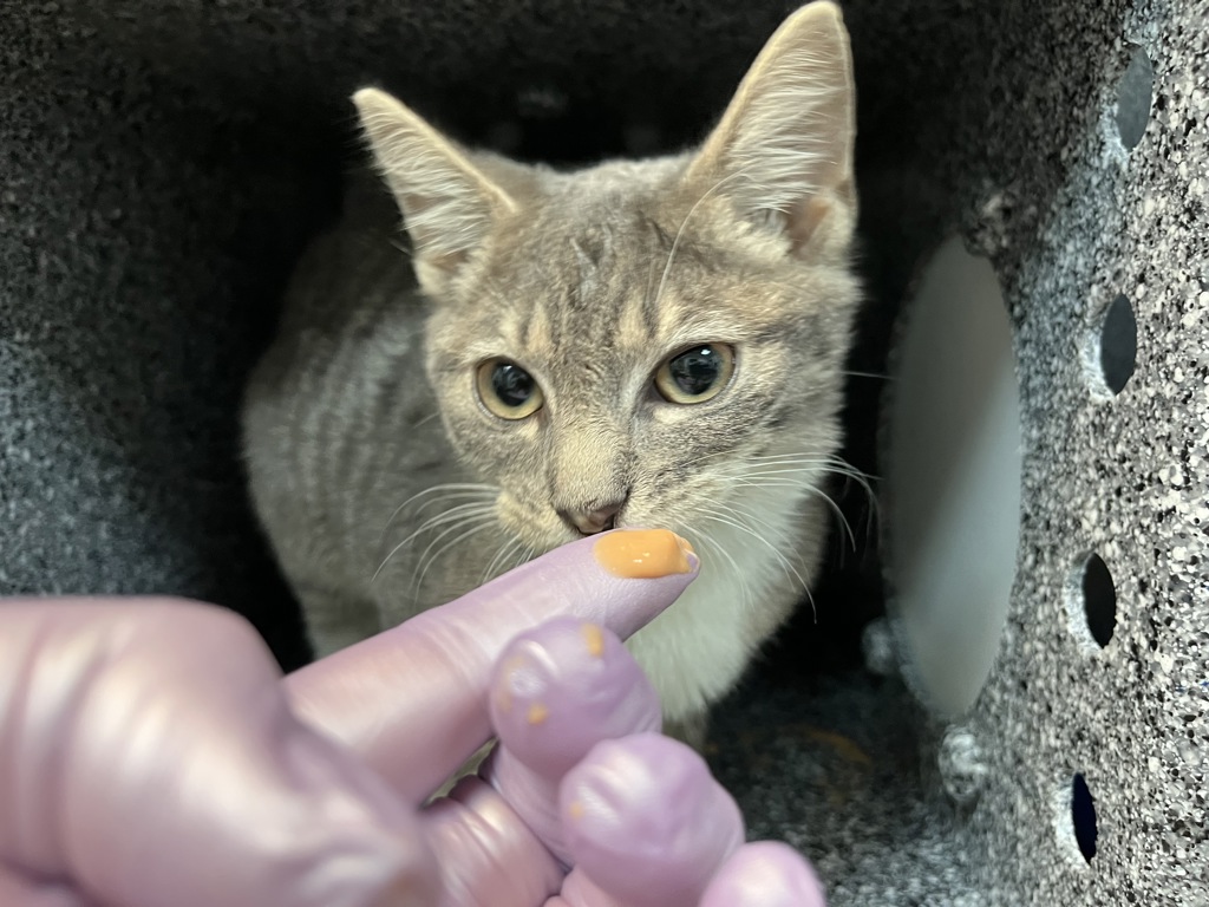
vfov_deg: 53.1
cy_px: 454
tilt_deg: -5.6
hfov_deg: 67.3
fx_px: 908
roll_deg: +0.1
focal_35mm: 26
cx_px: 604
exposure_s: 1/60
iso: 250
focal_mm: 5.1
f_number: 1.6
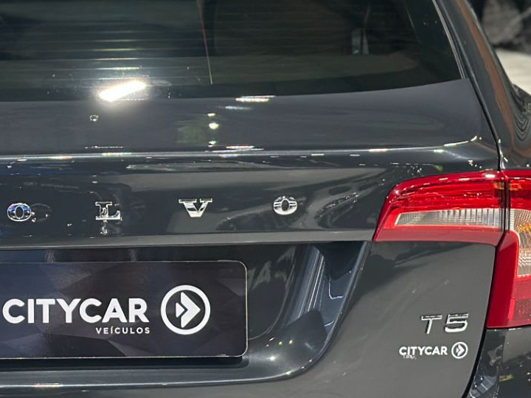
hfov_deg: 15.3
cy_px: 250
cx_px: 108
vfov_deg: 11.6
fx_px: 1963
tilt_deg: -12.7
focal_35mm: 128
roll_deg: +0.6
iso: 200
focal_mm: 6.86
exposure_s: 1/60
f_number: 1.78
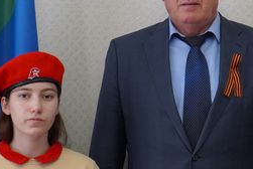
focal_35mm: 105
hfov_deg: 19.4
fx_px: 739
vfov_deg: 13.1
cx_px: 164
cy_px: 67
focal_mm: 22
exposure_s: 1/160
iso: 1000
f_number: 4
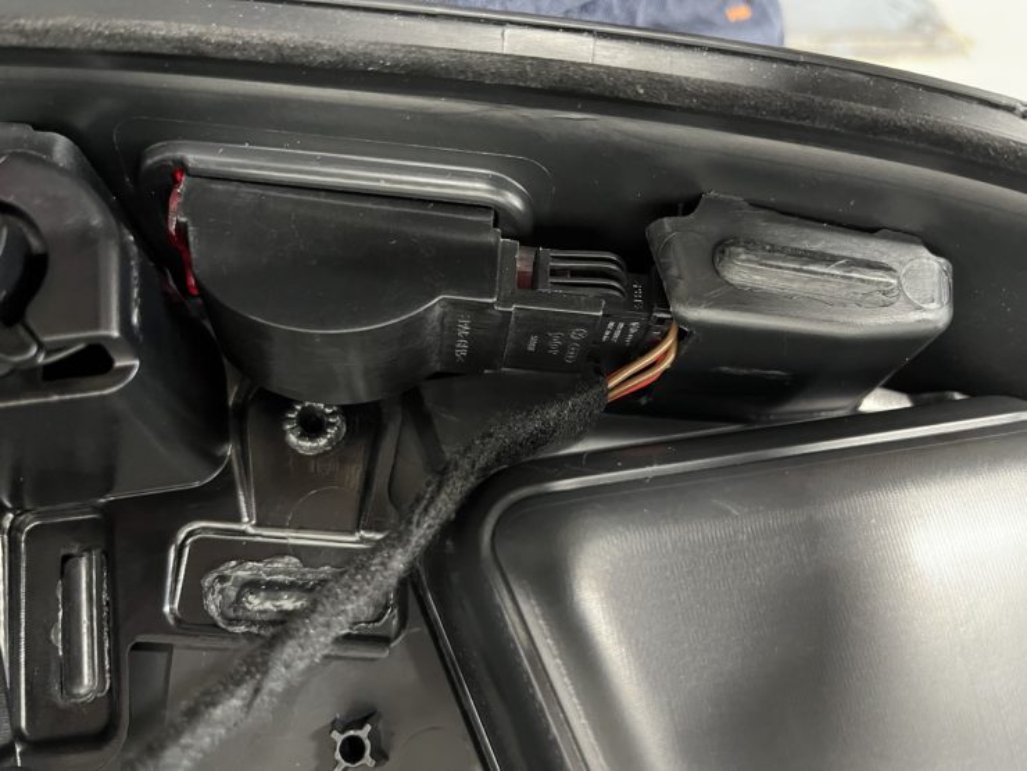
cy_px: 386
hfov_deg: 67.3
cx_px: 514
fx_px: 771
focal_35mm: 26
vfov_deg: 53.1
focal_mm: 5.1
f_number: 1.6
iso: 640
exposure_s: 1/30
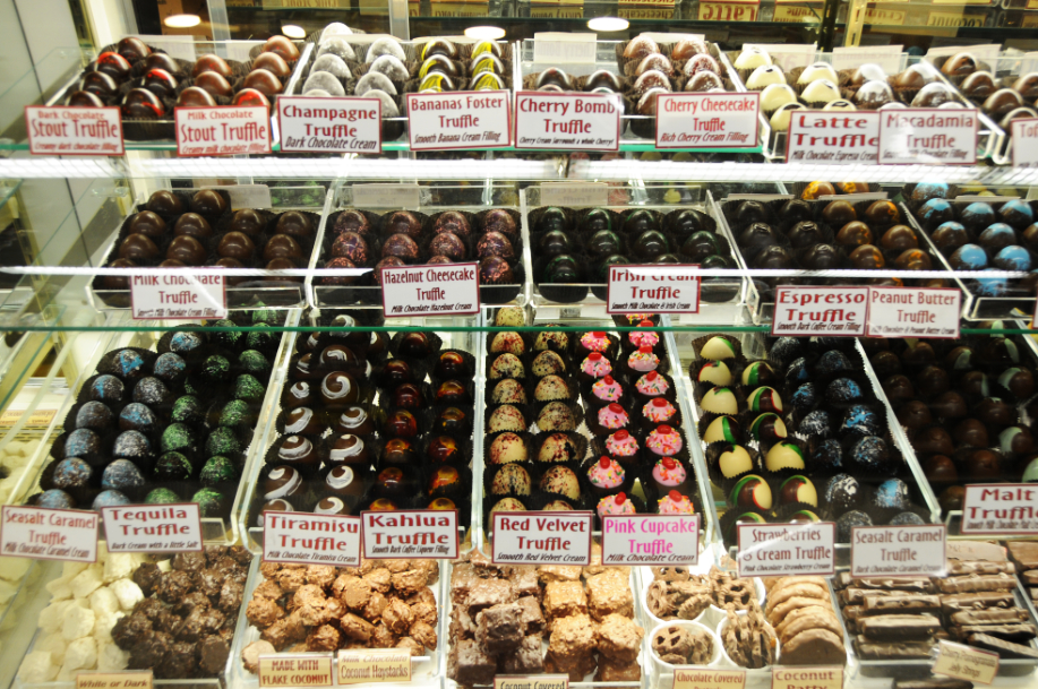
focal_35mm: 36
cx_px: 549
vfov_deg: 36.8
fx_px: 1037
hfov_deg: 53.2
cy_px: 337
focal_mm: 22
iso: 250
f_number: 3.8
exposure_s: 1/30
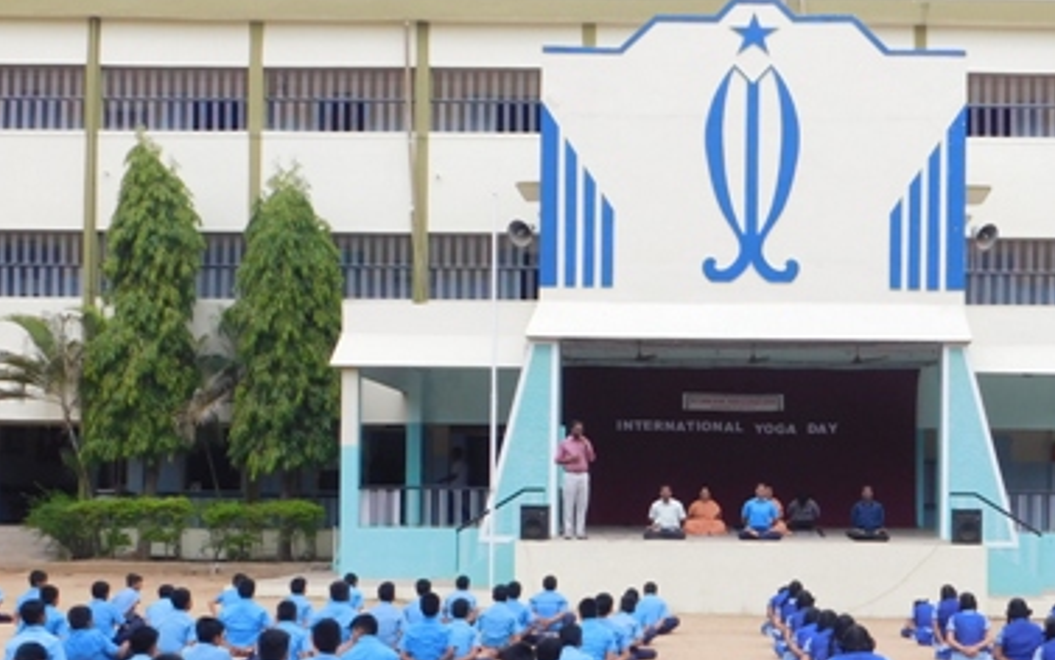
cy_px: 495
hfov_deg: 37.0
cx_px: 722
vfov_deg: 23.8
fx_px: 1553
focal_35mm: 54
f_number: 3.2
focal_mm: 5.3
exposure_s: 1/640
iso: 125
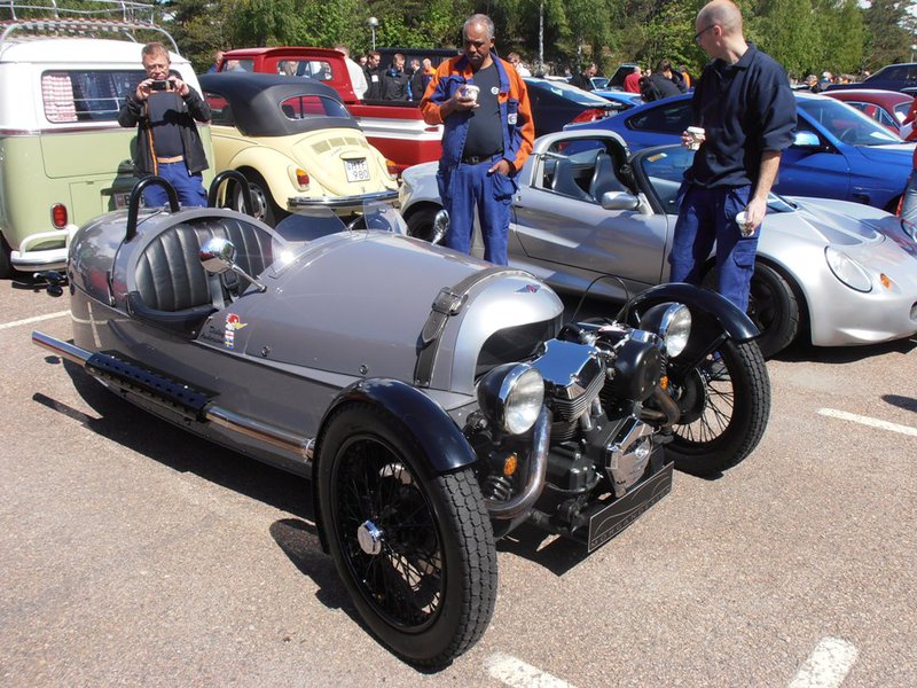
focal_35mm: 37
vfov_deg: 38.7
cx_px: 458
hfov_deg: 50.1
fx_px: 980
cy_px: 344
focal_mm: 6.61
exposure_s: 1/125
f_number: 9.9
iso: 80
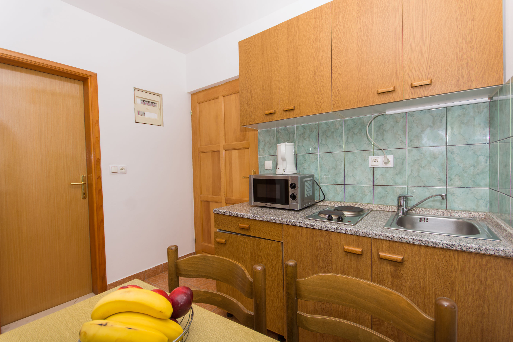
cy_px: 171
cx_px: 256
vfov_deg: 72.1
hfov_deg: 95.0
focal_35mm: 16
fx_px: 235
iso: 100
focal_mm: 11
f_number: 4.5
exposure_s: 1/250
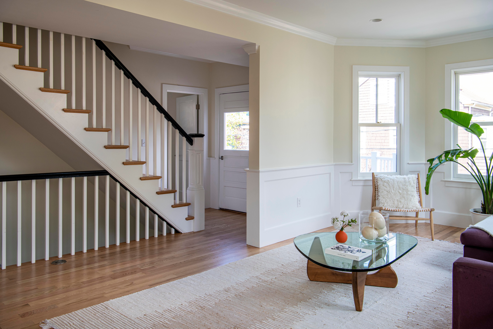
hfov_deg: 63.7
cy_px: 164
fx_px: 397
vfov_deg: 45.0
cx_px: 246
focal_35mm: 29
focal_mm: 29
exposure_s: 1/25
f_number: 8
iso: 200
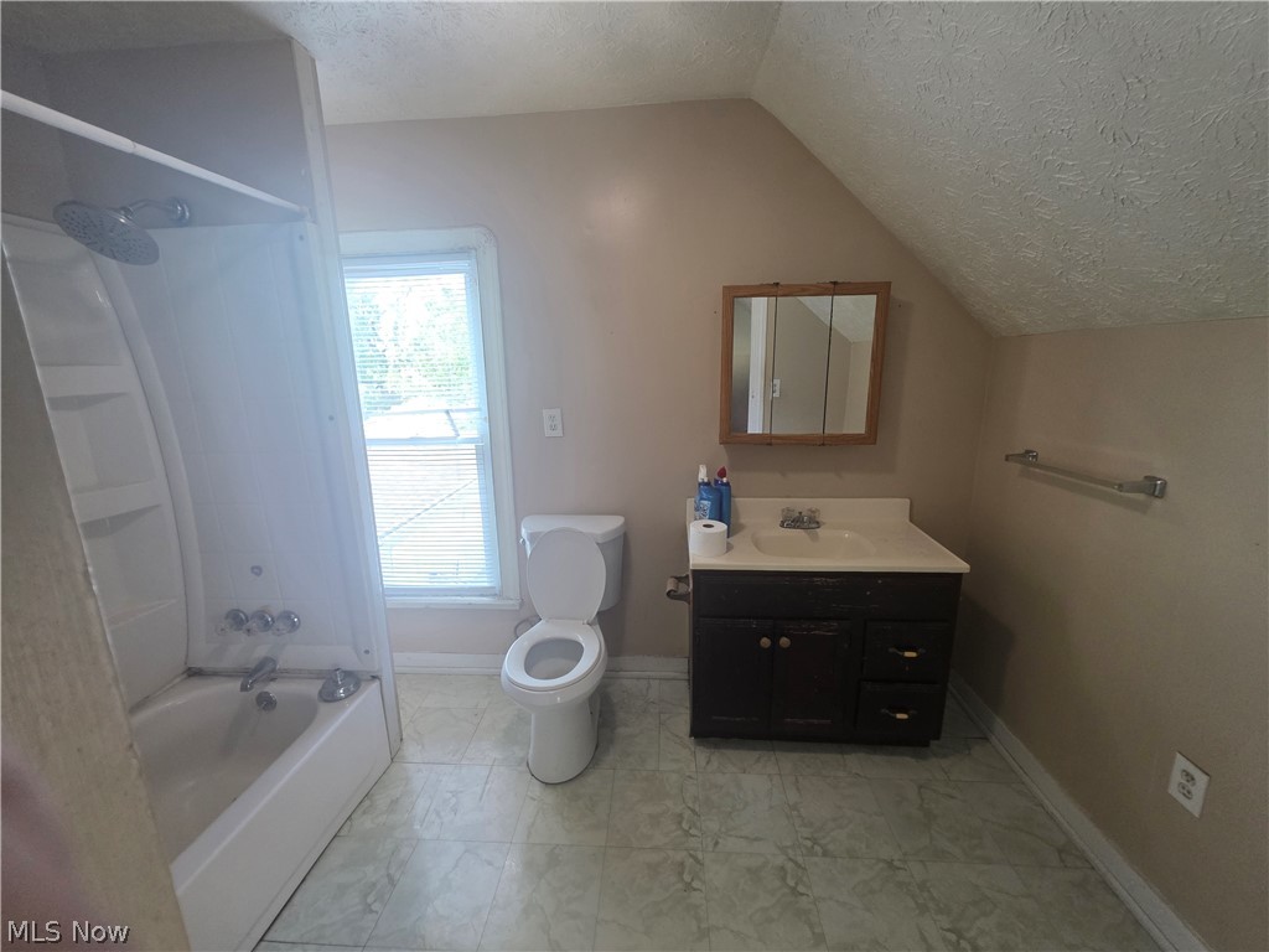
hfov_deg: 106.2
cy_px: 476
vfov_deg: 89.9
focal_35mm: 13
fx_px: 477
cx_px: 634
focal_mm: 2.2
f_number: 1.9
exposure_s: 1/60
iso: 320
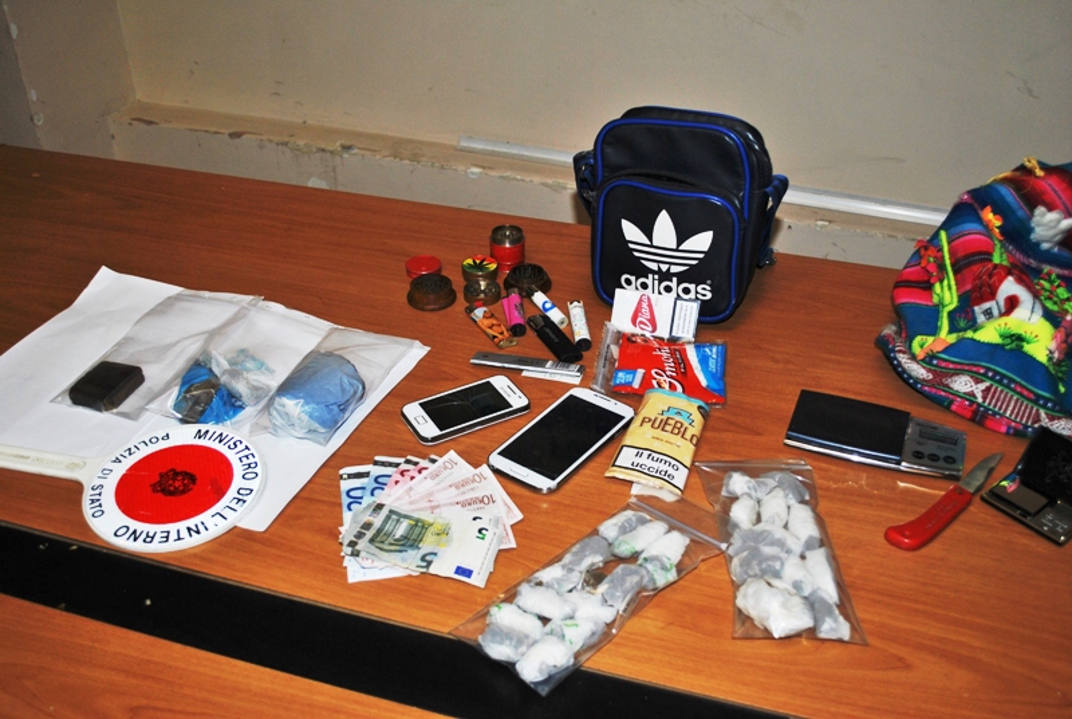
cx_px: 536
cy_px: 360
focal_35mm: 36
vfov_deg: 37.0
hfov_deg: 53.1
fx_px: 1074
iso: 200
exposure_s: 1/60
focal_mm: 24
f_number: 4
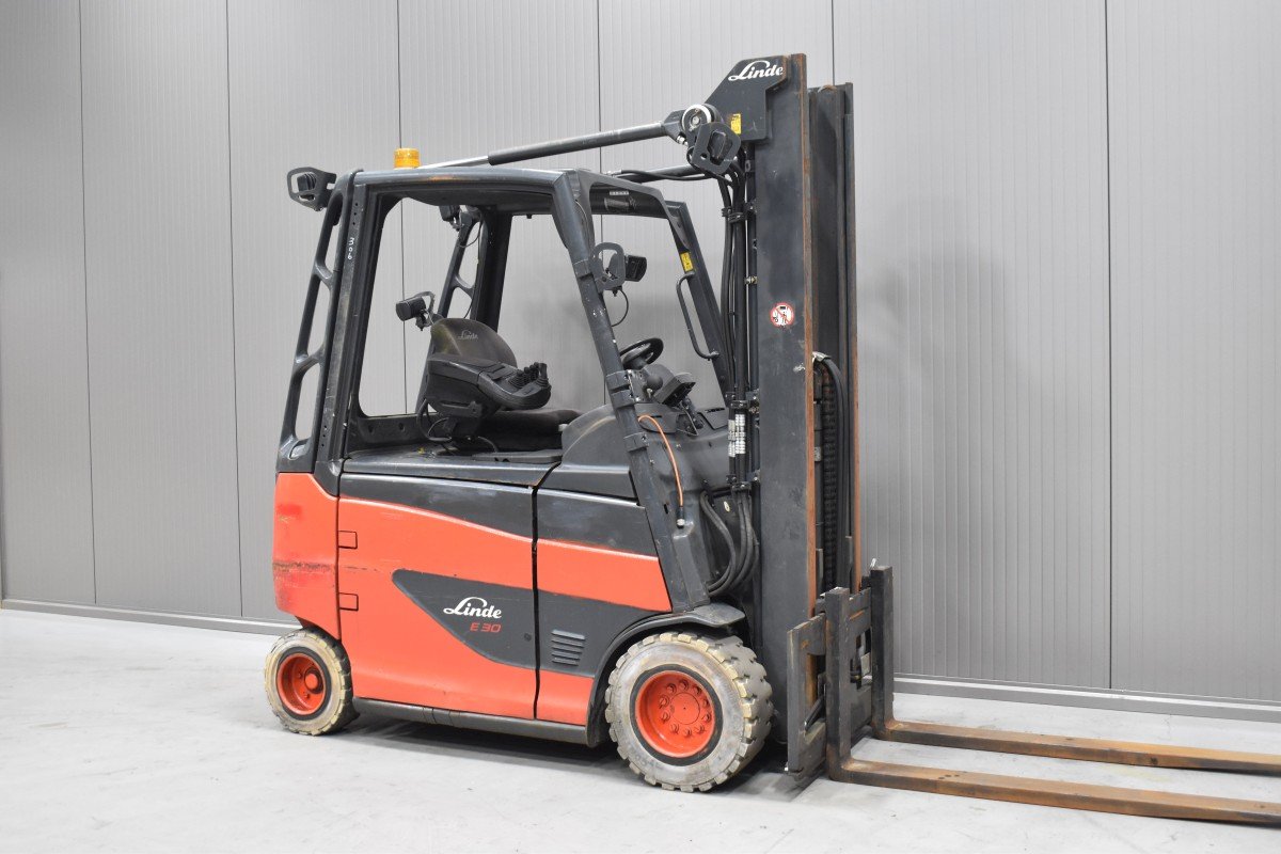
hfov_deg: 51.3
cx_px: 640
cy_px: 427
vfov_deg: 35.5
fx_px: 1334
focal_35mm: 38
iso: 1600
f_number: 5
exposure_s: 1/25
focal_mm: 25
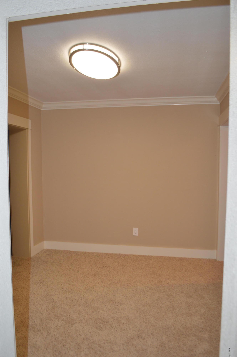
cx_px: 118
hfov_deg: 47.8
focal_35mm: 27
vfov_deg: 67.4
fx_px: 267
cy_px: 178
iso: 400
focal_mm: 18
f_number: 4
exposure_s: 1/60
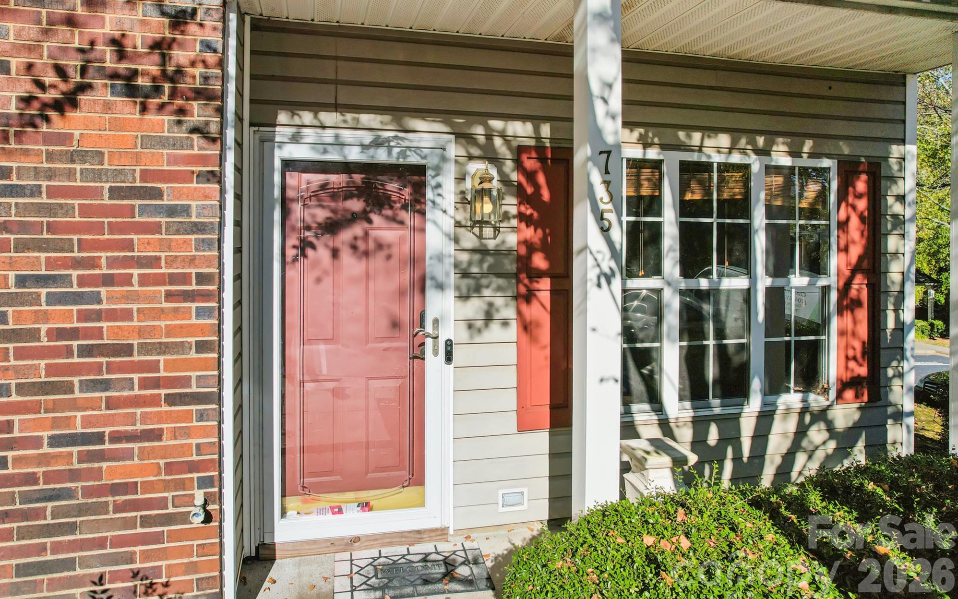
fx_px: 601
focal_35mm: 23
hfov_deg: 77.1
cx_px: 470
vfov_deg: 53.0
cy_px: 282
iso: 100
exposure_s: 1/100
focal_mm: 8.4
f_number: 2.8
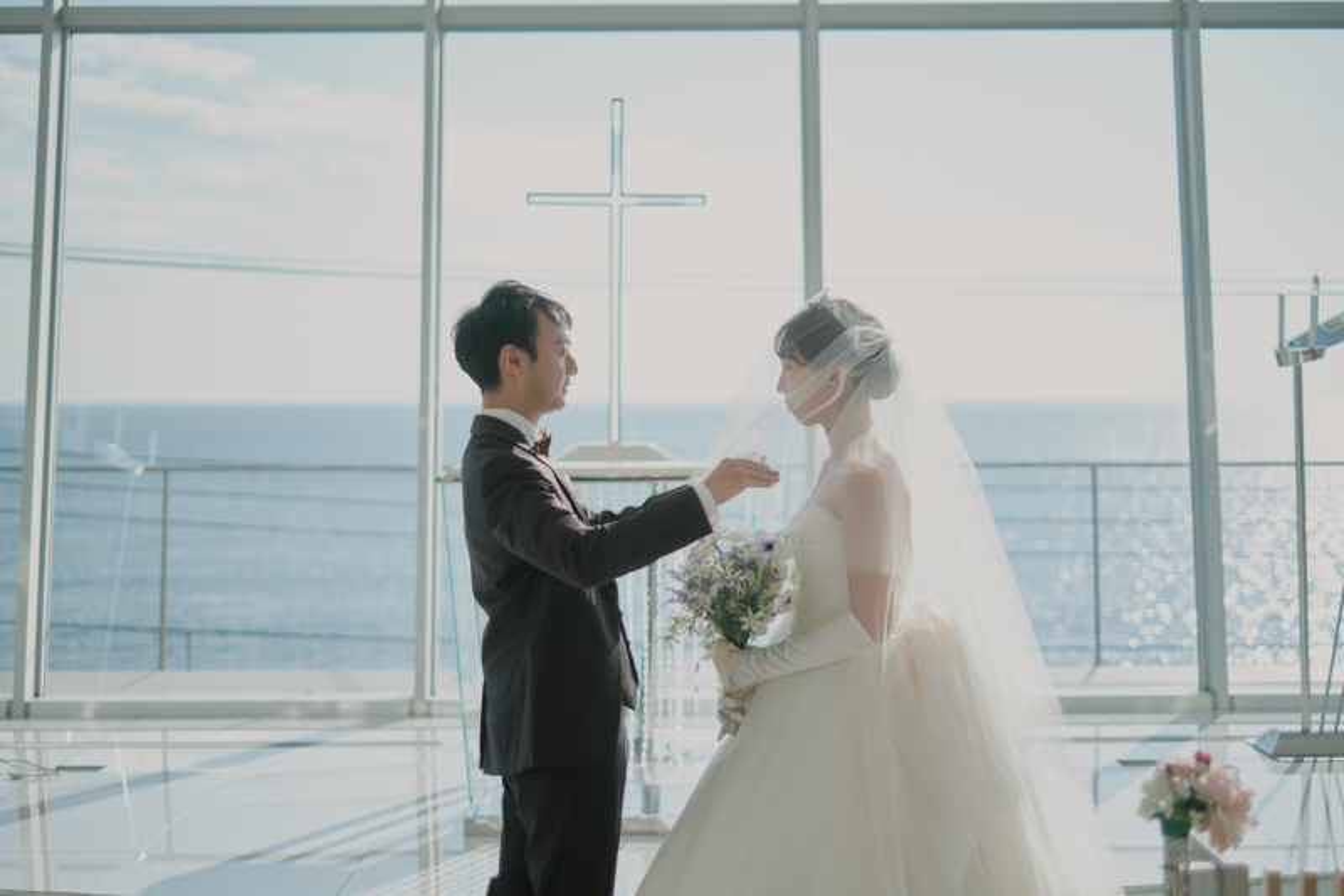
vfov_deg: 25.5
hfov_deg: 37.5
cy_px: 448
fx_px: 1978
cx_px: 672
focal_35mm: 53
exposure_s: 1/4000
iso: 160
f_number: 1.4
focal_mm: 35
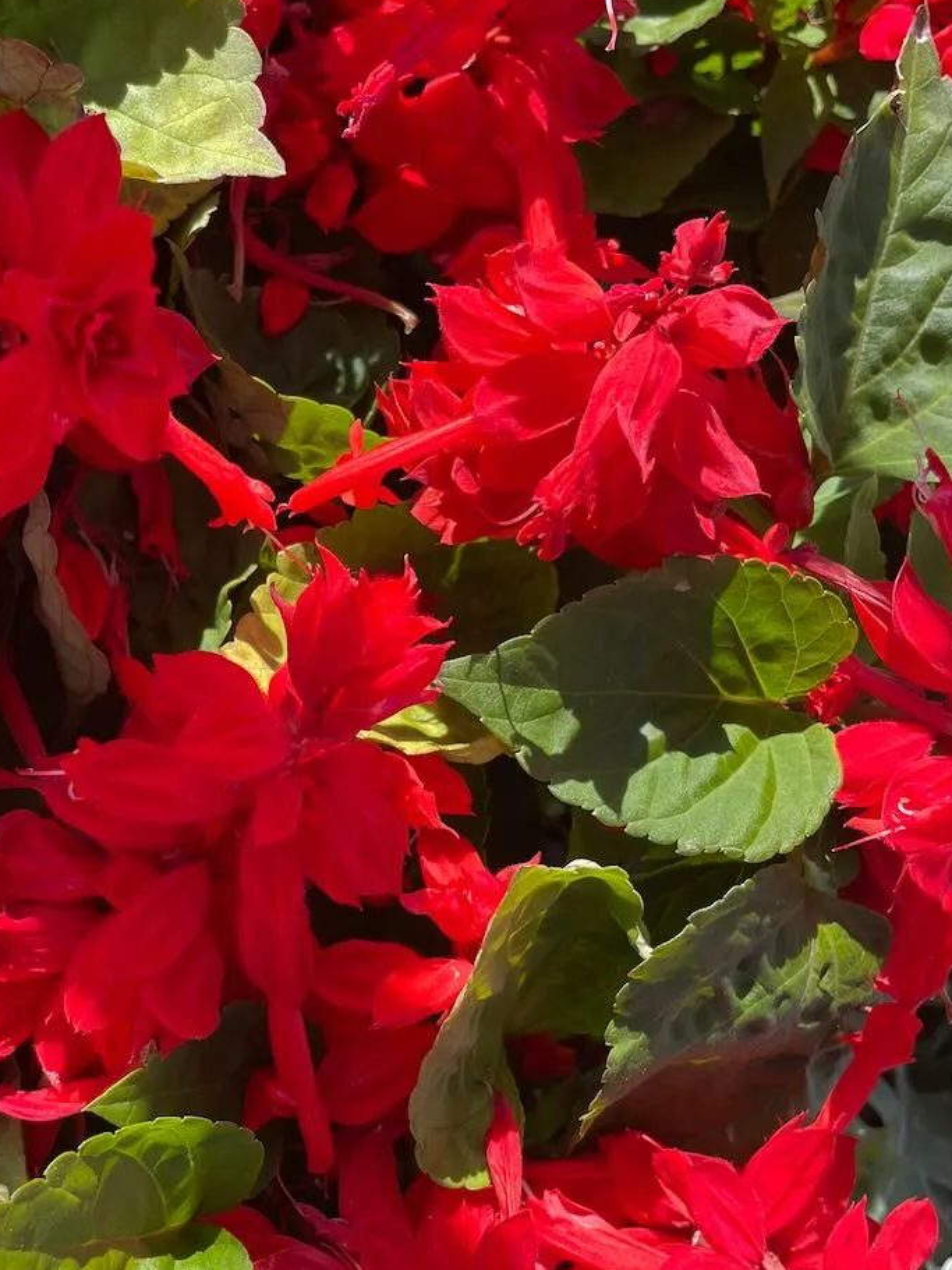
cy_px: 689
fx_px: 1430
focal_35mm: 39
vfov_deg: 47.8
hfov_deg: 36.3
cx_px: 293
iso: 32
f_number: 1.6
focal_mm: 4.2
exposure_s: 1/525
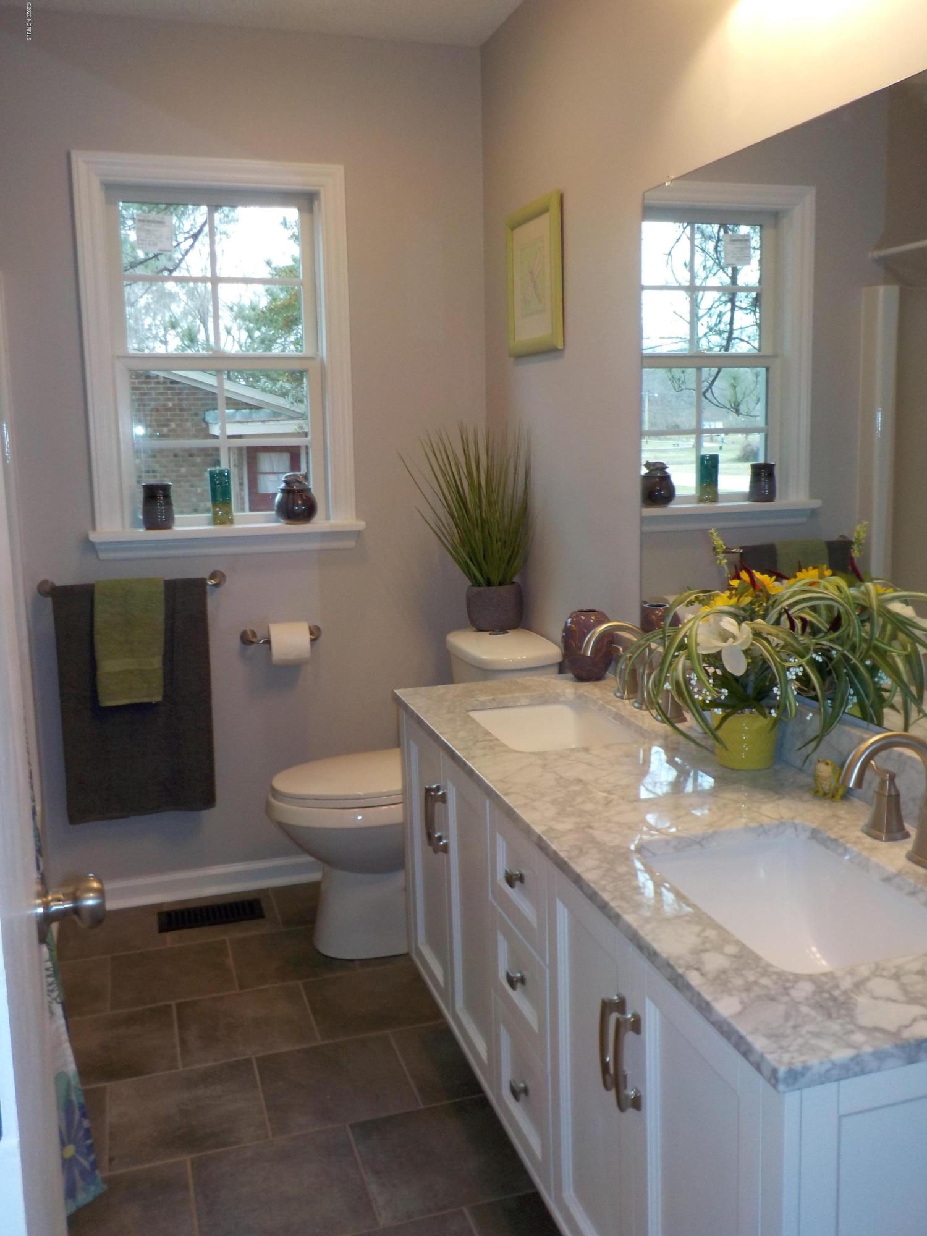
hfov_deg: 46.8
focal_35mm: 30
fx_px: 1071
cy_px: 618
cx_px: 464
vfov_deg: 60.0
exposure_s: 1/30
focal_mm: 4.1
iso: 180
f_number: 3.3
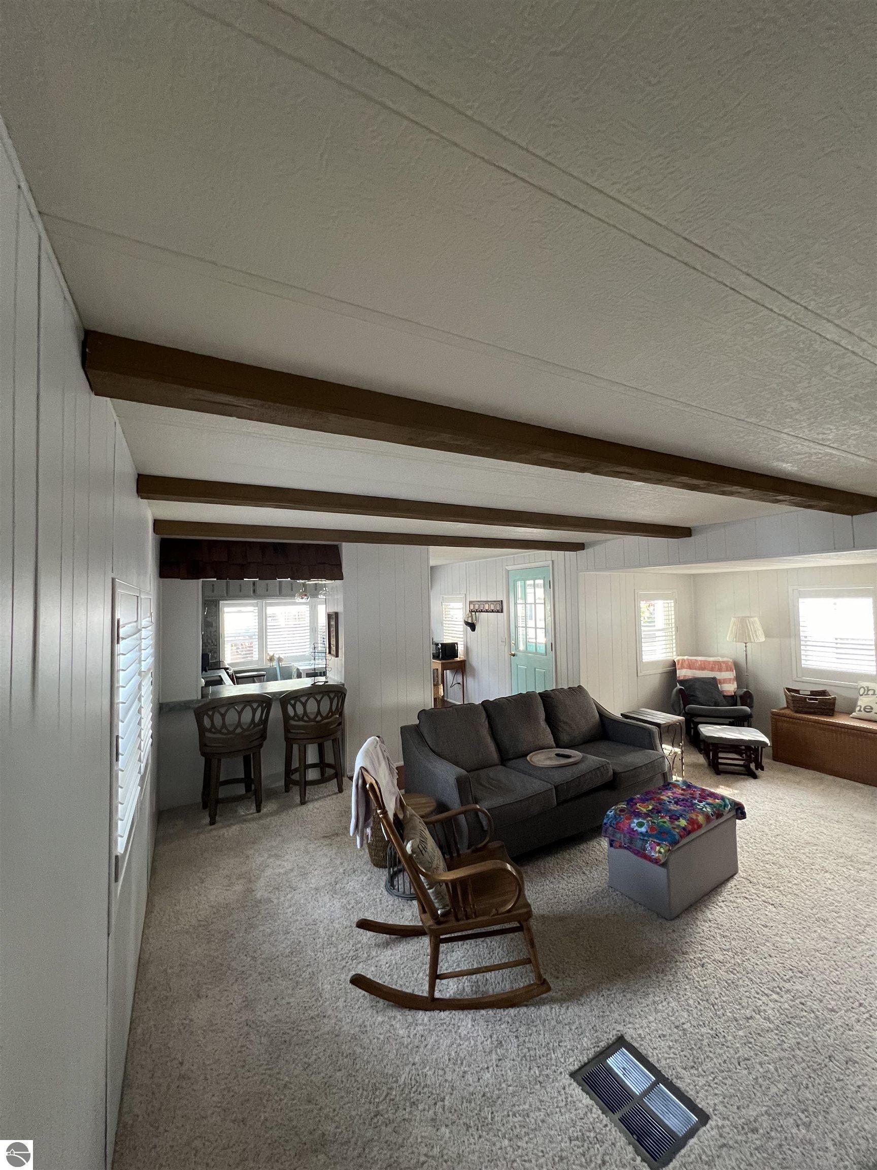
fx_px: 439
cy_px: 585
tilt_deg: +2.1
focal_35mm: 13
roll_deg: +1.5
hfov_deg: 89.9
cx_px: 438
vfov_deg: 106.2
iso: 320
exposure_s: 1/60
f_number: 1.8
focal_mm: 1.57
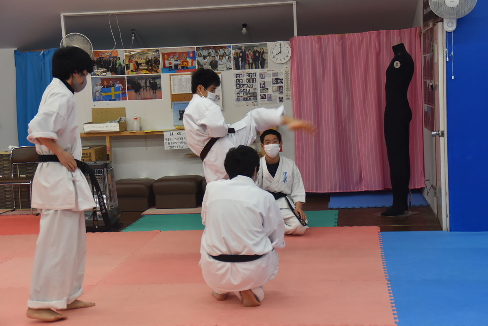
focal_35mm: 63
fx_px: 855
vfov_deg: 21.6
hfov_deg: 31.9
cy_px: 163
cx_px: 244
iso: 720
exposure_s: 1/60
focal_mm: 42
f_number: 4.5
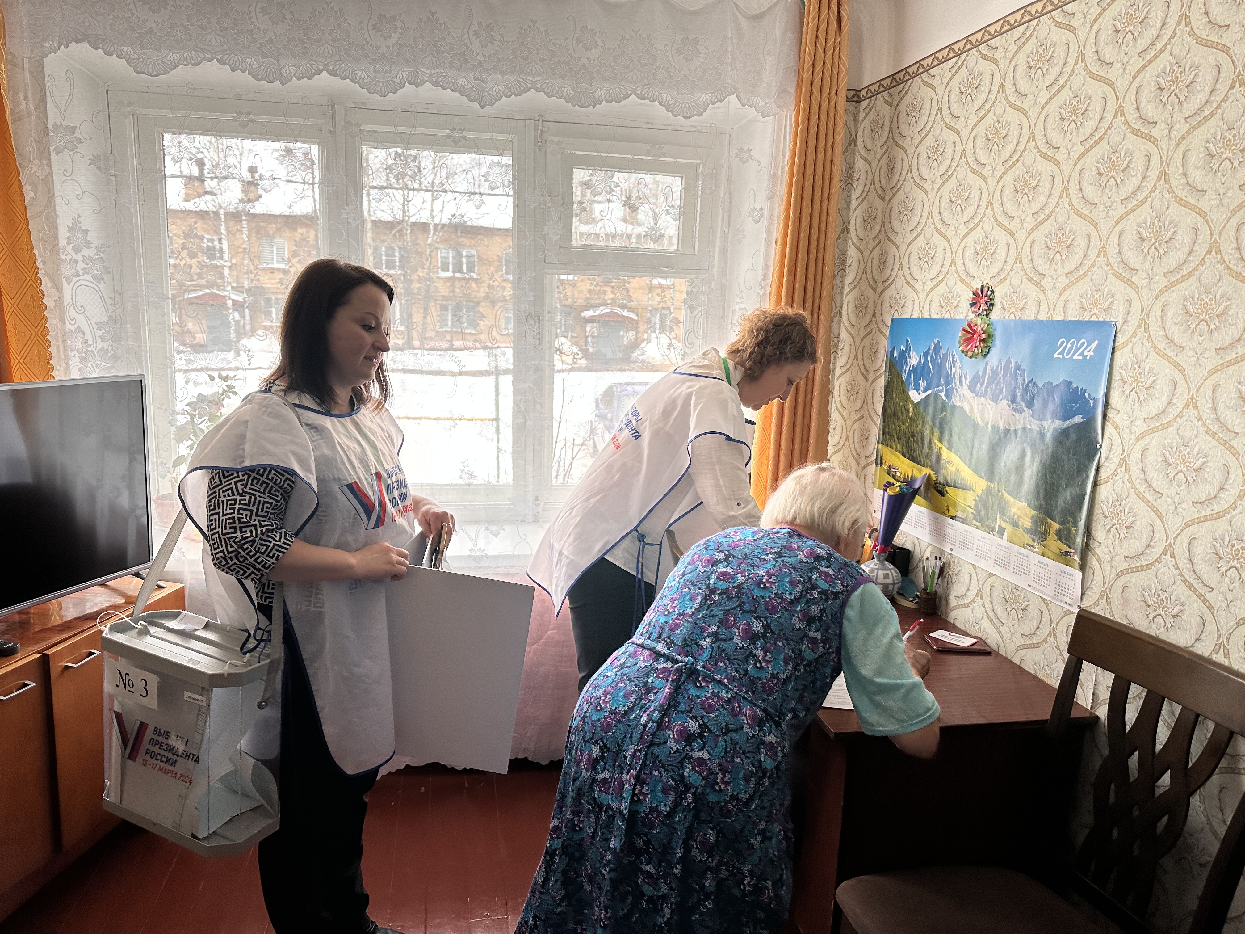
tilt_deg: -10.8
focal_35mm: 24
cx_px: 622
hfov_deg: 71.6
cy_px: 467
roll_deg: -2.1
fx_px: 863
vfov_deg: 56.8
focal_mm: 6.86
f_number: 1.78
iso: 160
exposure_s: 1/100
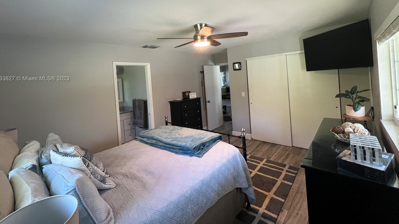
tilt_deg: +0.0
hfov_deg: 103.0
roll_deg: +4.0
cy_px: 79
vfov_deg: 69.0
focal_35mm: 15
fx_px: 159
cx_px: 196
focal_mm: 1.57
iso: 200
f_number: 1.8
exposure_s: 1/60
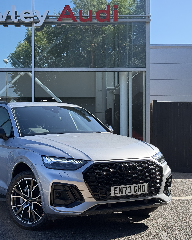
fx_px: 448
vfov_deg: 30.0
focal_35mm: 63
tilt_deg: +1.5
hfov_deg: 24.1
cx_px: 60
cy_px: 120
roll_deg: +0.7
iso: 100
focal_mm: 6.76
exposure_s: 1/1754
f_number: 1.78
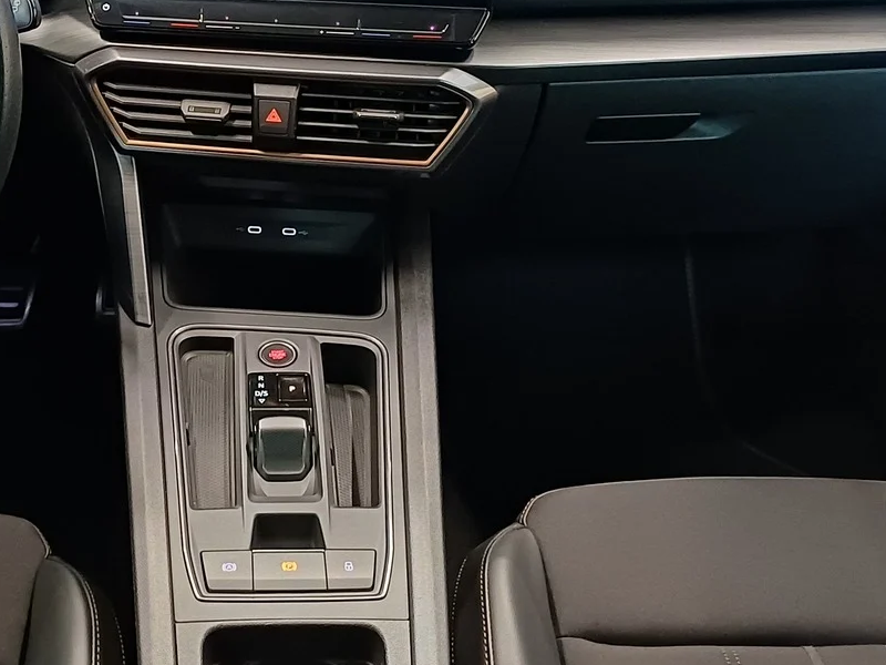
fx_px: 1280
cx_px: 254
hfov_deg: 37.5
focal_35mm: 50
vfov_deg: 28.5
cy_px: 136
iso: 1250
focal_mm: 4.65
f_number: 1.8
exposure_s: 1/20
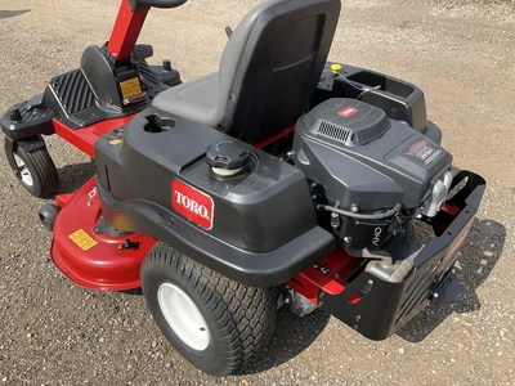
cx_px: 258
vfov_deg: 48.2
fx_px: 431
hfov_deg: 61.7
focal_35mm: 29
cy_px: 193
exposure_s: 1/869
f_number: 1.8
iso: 25
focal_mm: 3
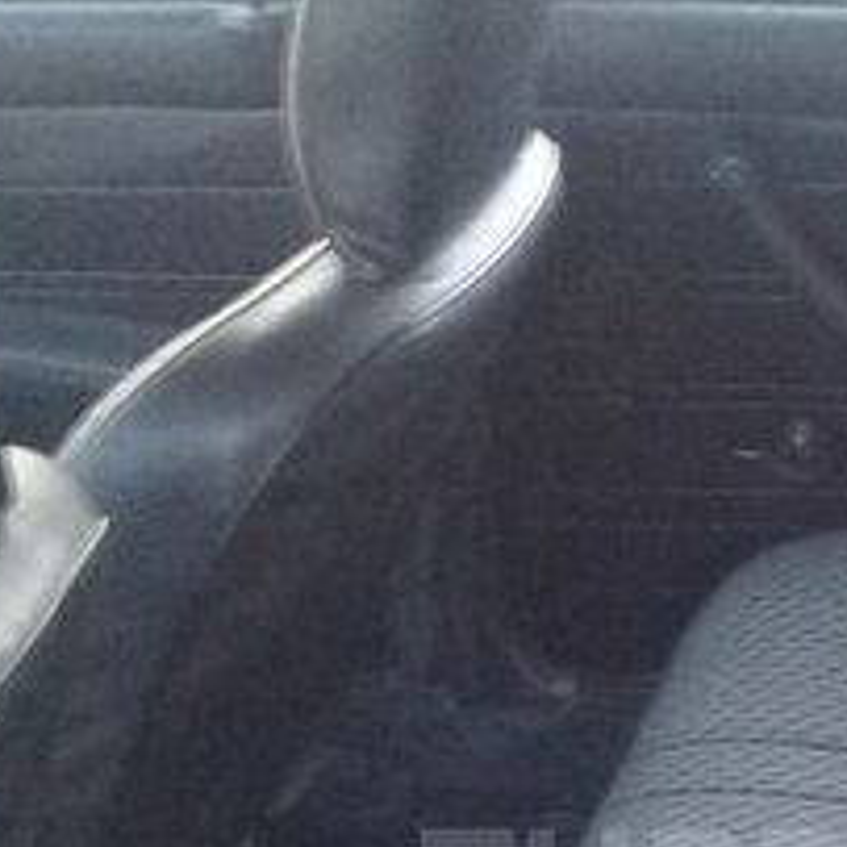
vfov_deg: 18.9
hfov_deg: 19.0
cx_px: 847
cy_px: 891
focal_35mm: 89
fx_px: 2464
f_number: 2.2
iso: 250
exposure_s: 1/17
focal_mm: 3.3
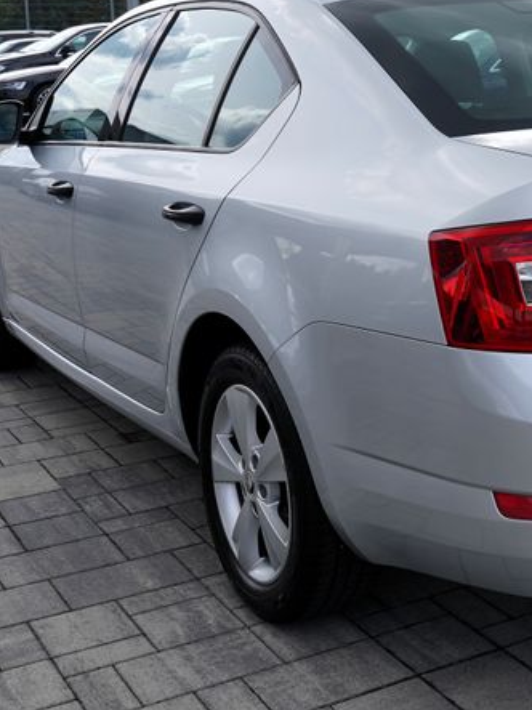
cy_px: 220
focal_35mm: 60
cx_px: 510
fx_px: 1230
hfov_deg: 23.5
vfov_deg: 31.9
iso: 100
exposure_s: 1/200
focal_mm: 27
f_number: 8
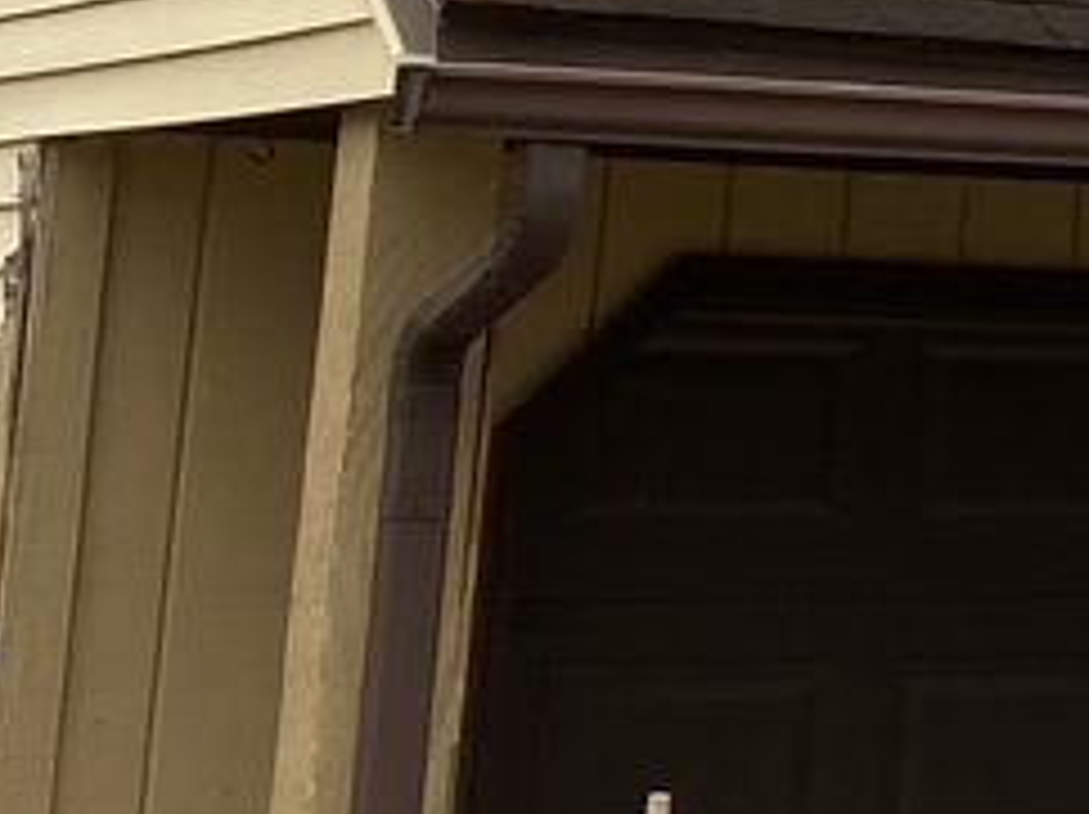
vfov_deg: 9.3
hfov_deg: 11.0
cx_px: 2506
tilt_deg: +9.5
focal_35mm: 155
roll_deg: -1.0
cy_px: -409
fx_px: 4871
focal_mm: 4.25
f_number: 1.8
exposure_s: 1/350
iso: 32
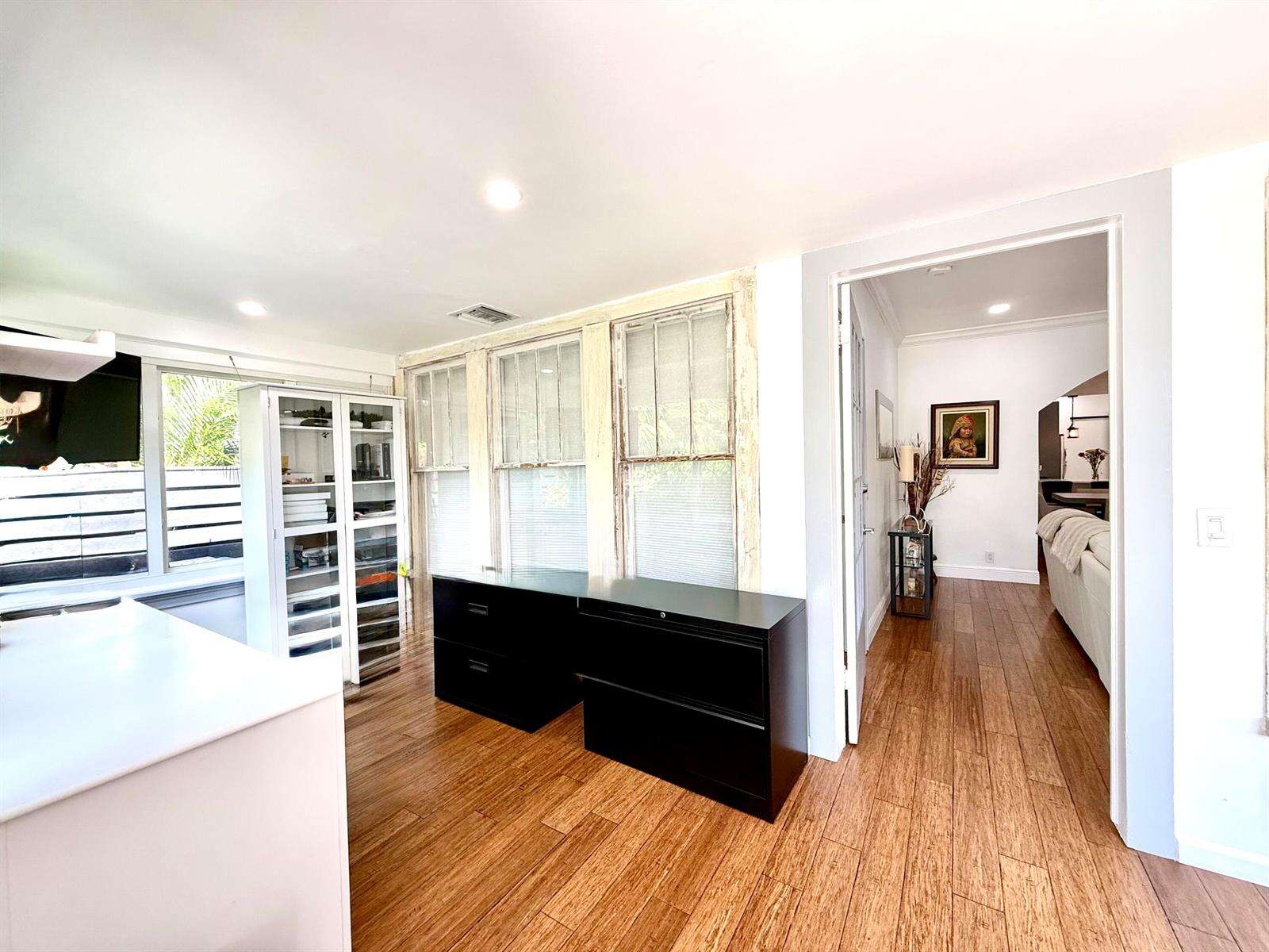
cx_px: 634
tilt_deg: -1.0
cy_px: 476
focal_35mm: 14
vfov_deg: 85.7
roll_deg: +1.2
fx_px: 513
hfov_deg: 102.1
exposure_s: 1/99
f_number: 2.2
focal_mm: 2.22
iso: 80
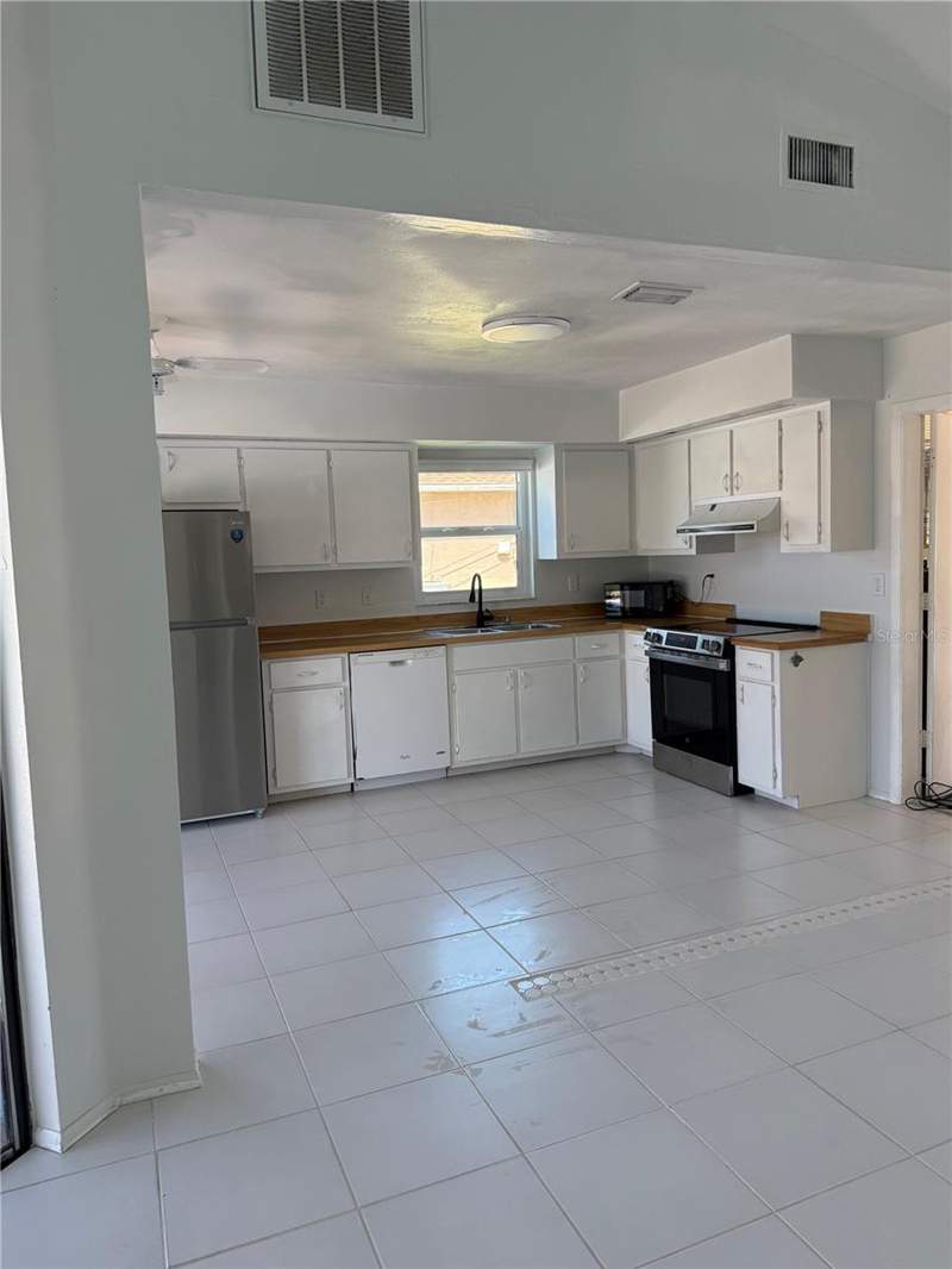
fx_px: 880
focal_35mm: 24
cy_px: 634
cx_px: 476
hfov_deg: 56.8
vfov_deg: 71.6
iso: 125
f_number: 1.78
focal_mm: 6.76
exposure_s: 1/243
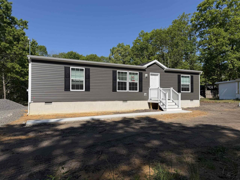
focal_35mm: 24
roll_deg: -0.1
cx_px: 120
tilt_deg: +1.3
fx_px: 166
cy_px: 90
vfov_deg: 56.8
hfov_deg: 71.6
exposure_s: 1/10309
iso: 80
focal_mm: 6.76
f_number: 1.78
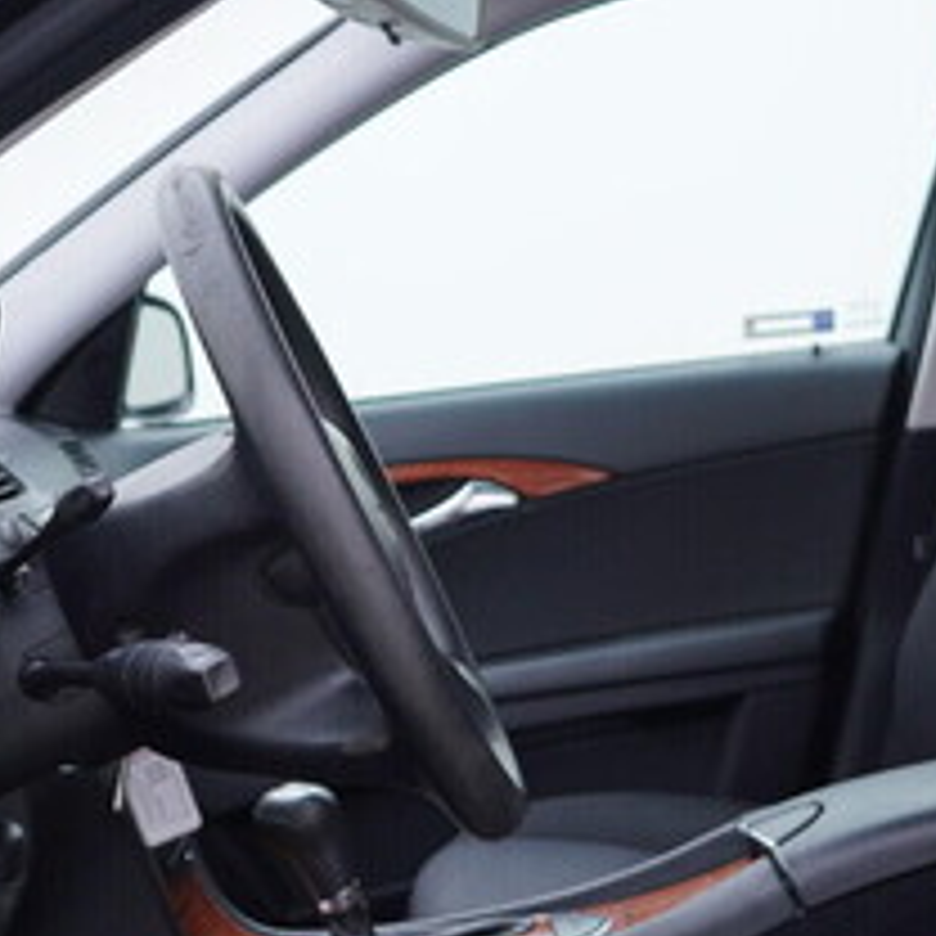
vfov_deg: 21.4
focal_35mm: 81
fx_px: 2478
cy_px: 569
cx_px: 504
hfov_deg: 21.4
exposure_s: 1/50
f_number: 3.2
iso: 125
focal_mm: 24
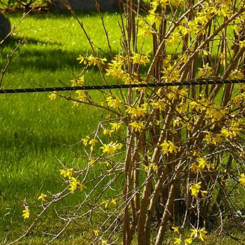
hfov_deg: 7.1
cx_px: 238
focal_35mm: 246
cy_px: -15
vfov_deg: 7.1
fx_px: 1970
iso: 100
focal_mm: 17.7
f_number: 3.2
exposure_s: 1/400
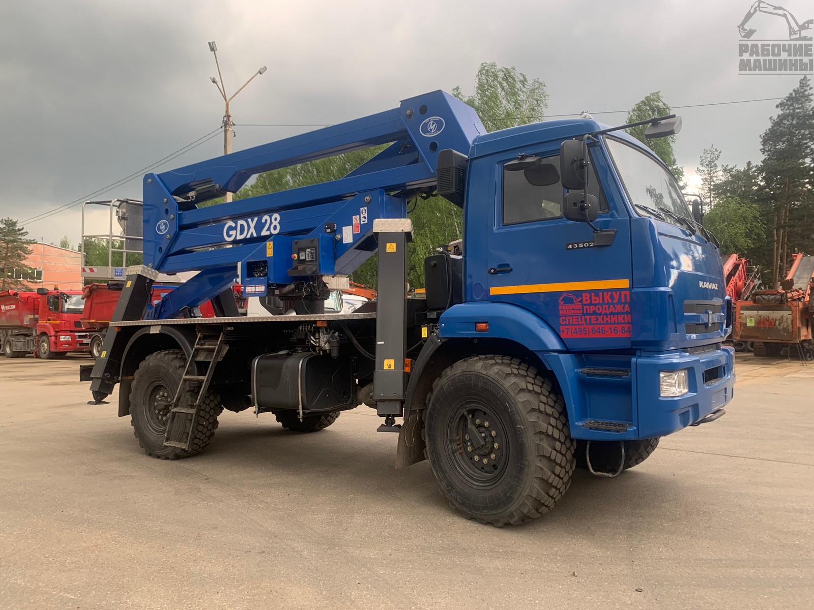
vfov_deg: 53.1
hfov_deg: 67.3
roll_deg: -1.4
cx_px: 407
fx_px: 611
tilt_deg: +4.5
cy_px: 305
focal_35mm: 26
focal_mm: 4.25
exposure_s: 1/121
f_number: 1.8
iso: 40
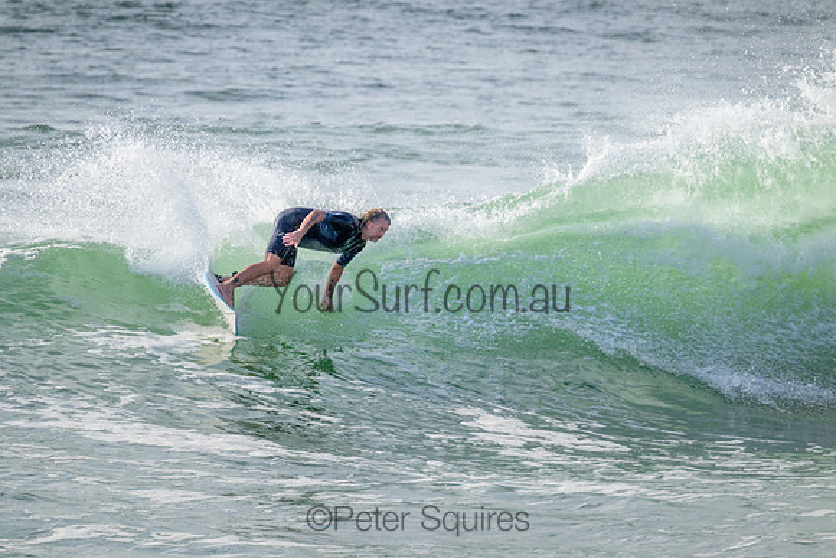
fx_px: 18581
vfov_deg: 1.7
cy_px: 279
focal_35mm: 800
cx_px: 418
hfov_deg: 2.6
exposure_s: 1/2000
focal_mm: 800
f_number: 11
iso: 1000
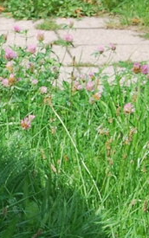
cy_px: 53
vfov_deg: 5.9
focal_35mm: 356
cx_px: -286
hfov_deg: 3.6
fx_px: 2312
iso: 200
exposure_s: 1/200
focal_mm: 40
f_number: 10
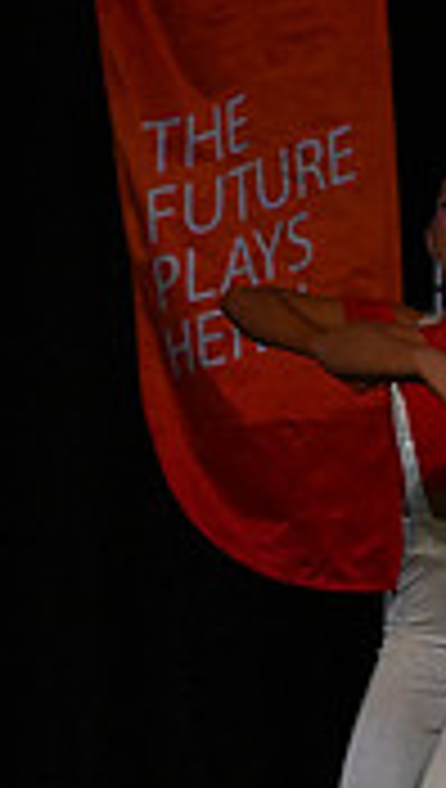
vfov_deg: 3.5
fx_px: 13042
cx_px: 1198
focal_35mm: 623
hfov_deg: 1.9
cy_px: 630
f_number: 4
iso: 6400
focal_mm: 120
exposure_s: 1/1000
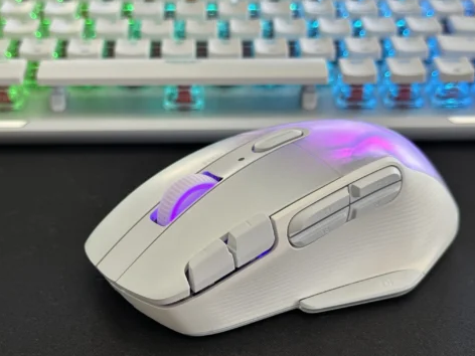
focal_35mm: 61
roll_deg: -1.6
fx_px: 837
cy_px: 218
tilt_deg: -29.8
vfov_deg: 24.0
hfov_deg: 31.7
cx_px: 236
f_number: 1.78
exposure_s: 1/76
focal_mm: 6.86
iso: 80
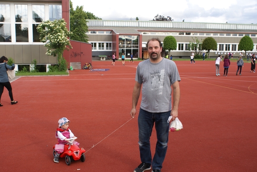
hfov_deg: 46.4
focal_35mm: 42
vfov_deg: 32.0
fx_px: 300
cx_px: 128
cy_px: 86
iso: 100
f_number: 5.6
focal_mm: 28
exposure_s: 1/160
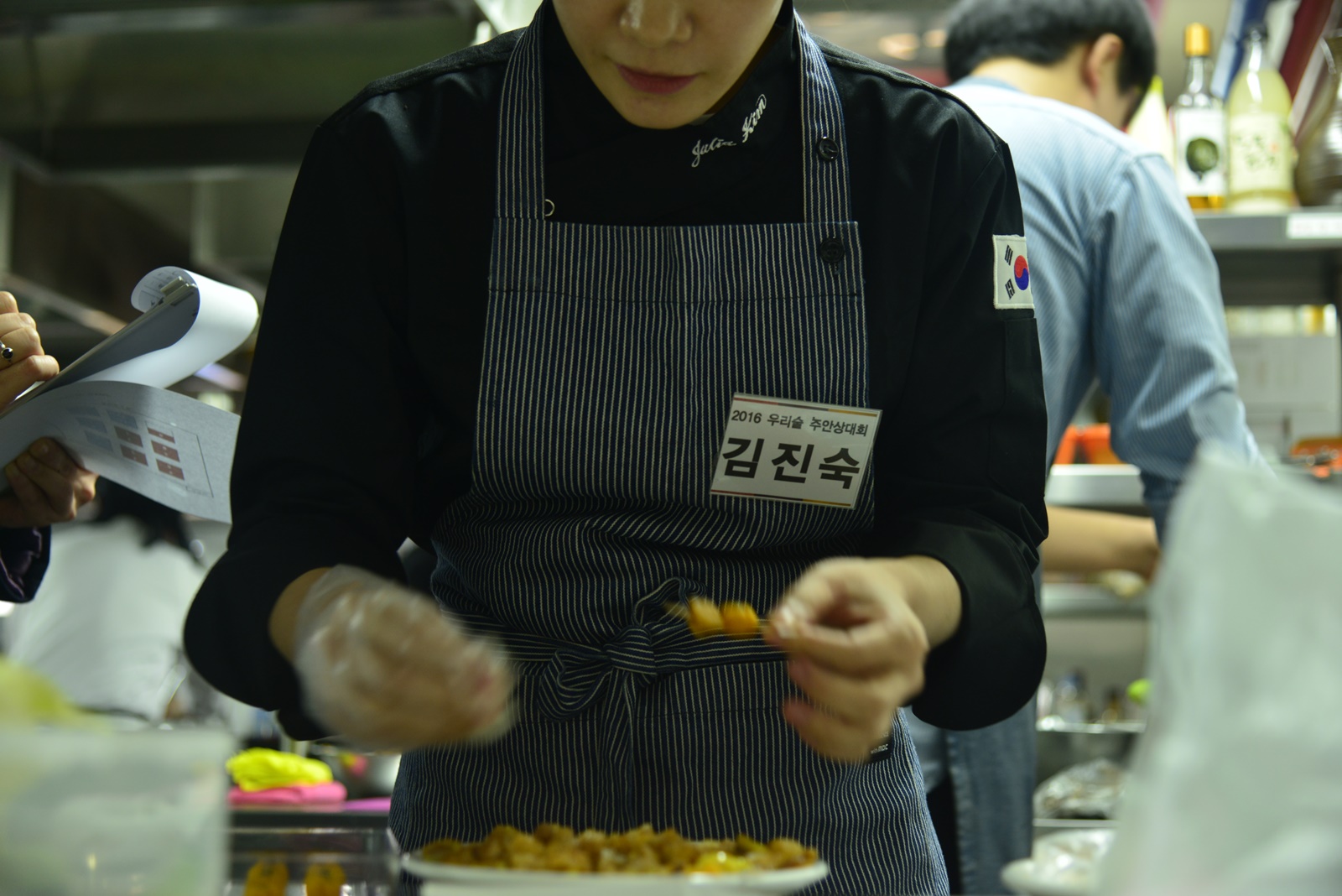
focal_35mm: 58
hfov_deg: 34.5
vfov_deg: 23.4
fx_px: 2163
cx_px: 671
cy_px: 448
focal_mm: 58
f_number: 4
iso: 800
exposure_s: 1/30
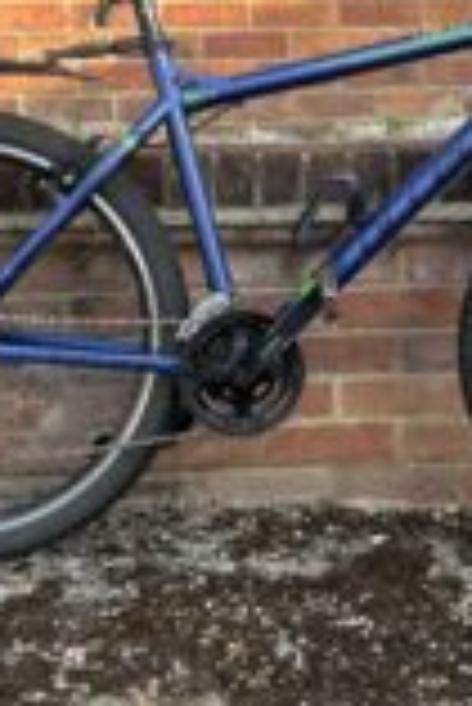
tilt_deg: -6.5
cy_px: 175
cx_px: 333
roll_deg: +0.0
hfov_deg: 21.8
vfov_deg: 31.8
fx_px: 1217
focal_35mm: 62
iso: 50
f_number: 1.6
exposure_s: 1/488
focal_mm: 5.96
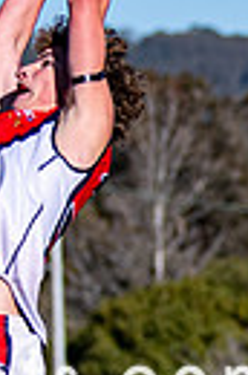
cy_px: 460
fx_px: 8986
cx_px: 782
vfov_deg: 2.4
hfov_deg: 1.6
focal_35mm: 865
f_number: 2.8
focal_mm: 90
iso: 110
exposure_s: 1/3200
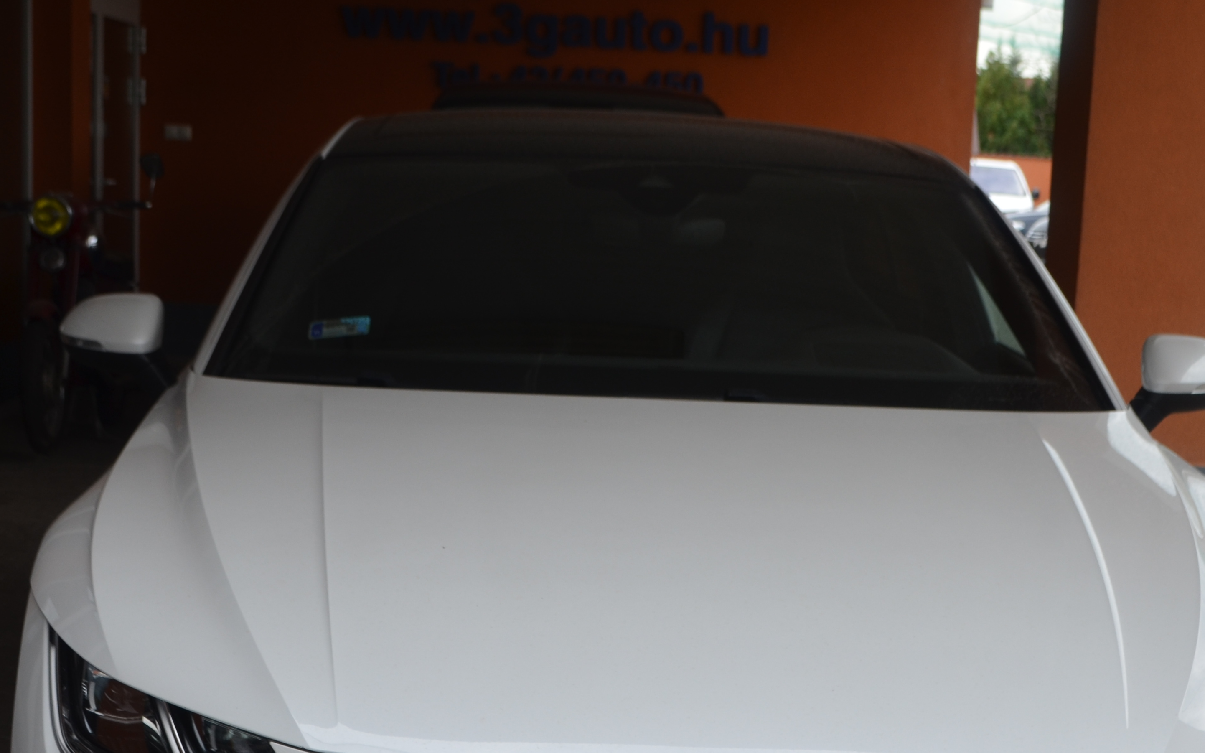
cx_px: 612
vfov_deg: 17.7
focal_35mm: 73
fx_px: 2397
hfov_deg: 28.2
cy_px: 597
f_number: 6.3
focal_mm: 28
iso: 200
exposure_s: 1/160
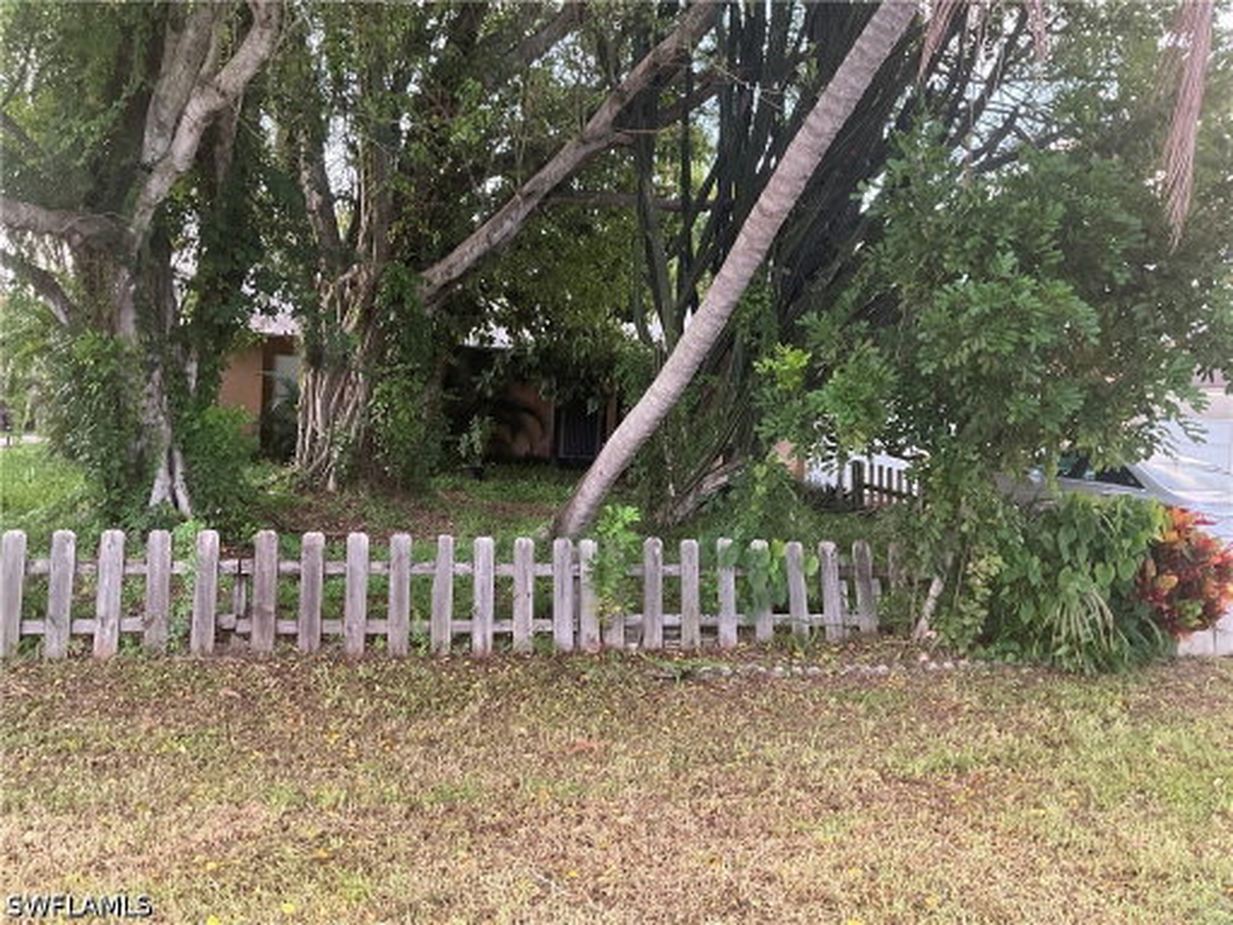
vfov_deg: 48.2
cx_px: 616
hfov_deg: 61.7
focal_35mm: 29
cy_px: 462
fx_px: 1033
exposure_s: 1/60
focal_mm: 3
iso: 200
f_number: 1.8
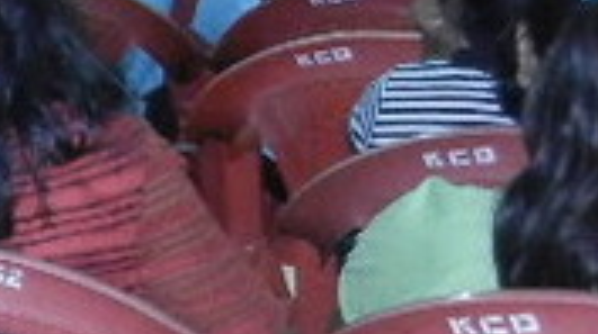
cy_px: 94
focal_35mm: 185
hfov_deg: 10.3
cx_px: -794
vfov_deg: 6.5
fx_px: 2929
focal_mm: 5.4
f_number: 3.5
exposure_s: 1/30
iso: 800
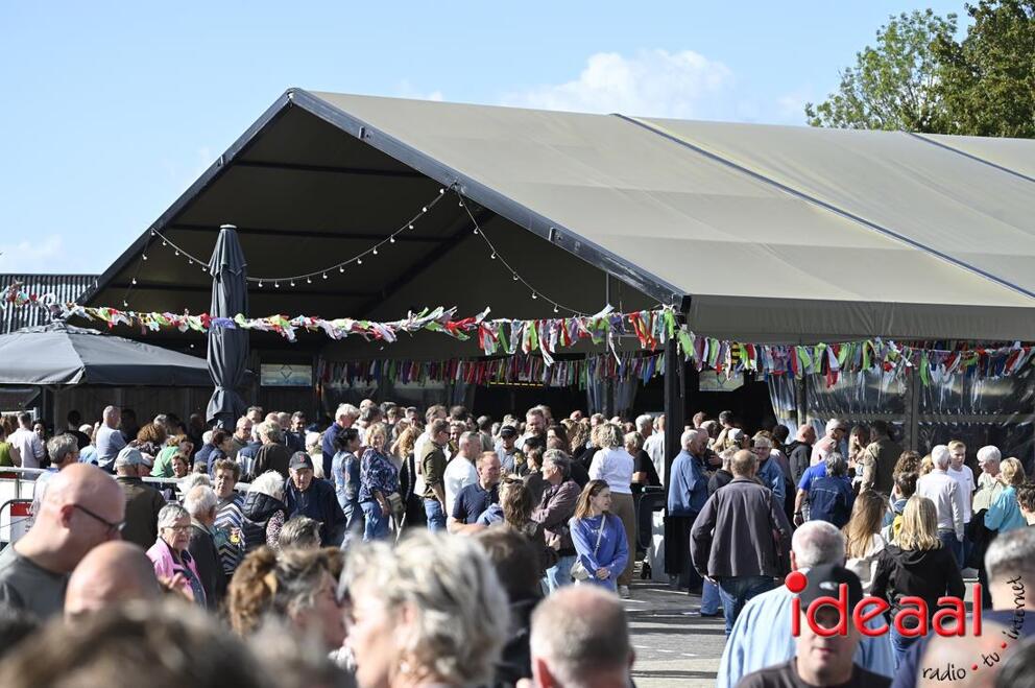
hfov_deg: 20.4
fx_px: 2872
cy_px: 344
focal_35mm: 100
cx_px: 518
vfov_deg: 13.7
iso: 320
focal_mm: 100
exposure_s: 1/640
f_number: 6.3
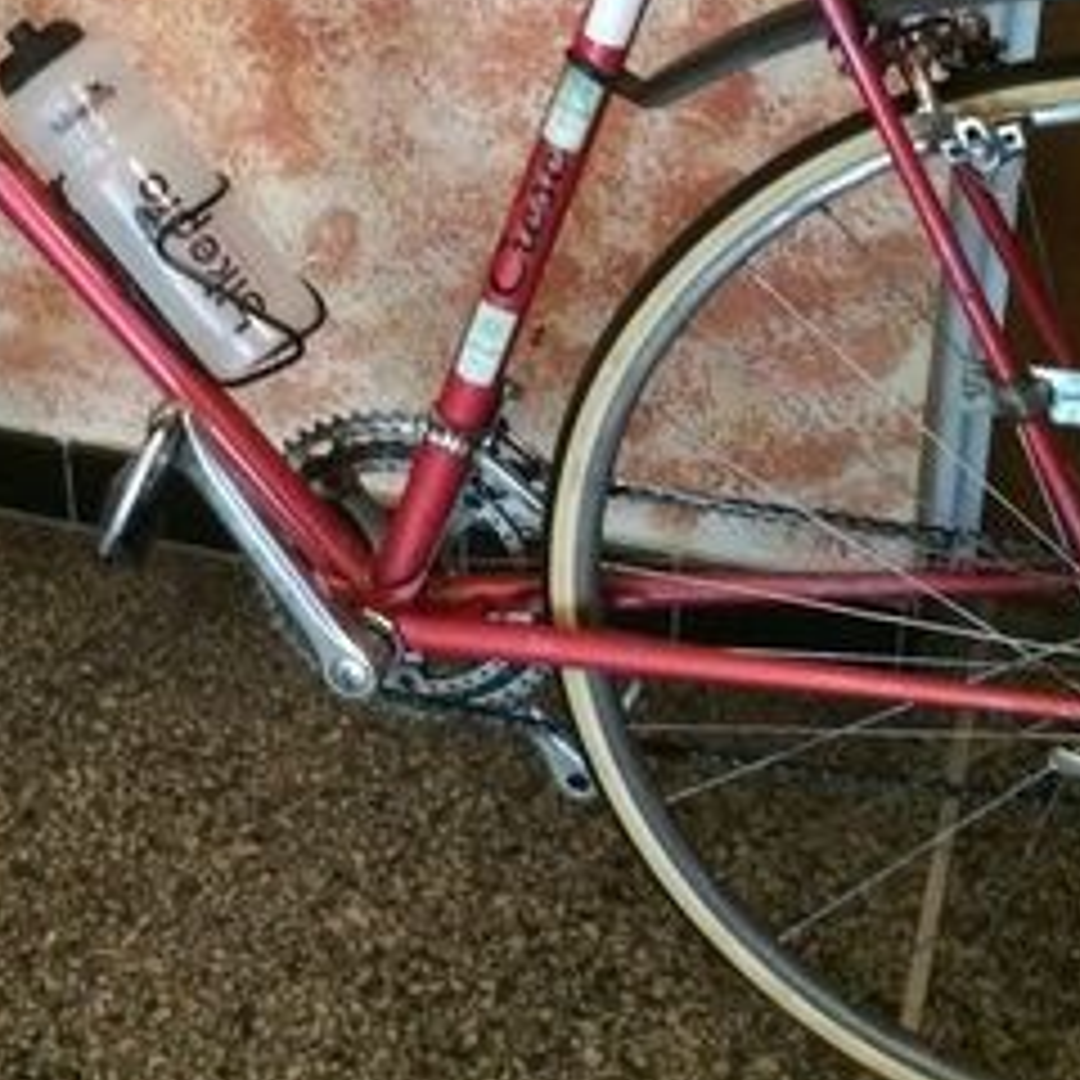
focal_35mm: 80
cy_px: 144
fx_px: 2824
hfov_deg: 21.4
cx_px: 241
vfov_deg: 21.3
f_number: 2.2
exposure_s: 1/15
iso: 320
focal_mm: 4.12
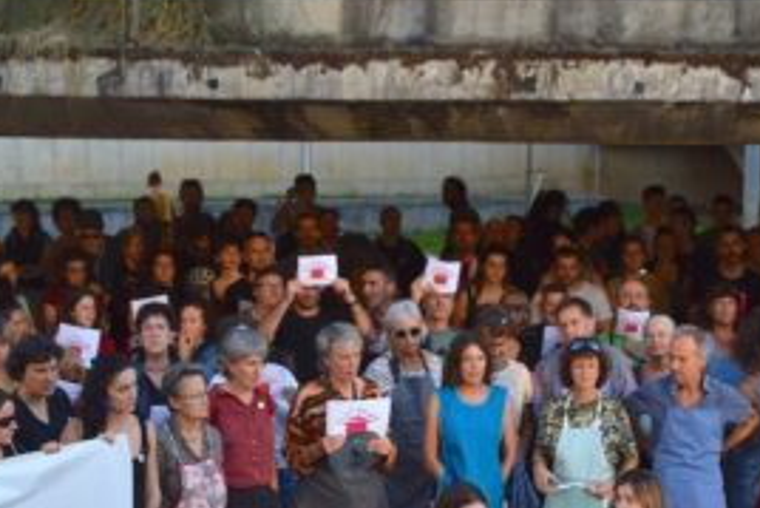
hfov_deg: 20.8
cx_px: 417
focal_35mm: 98
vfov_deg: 13.9
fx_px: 2068
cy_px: 437
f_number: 8
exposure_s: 1/250
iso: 360
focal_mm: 35
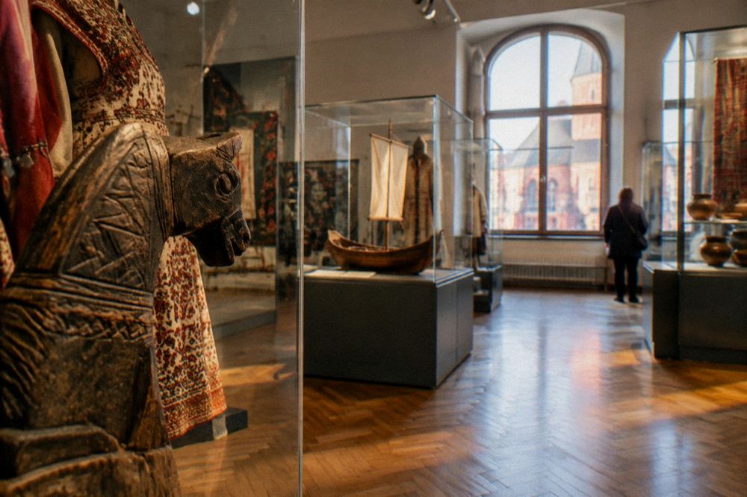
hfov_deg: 48.5
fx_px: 830
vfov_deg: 33.4
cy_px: 248
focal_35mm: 40
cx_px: 374
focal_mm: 40
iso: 1250
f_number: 2.8
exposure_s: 1/250
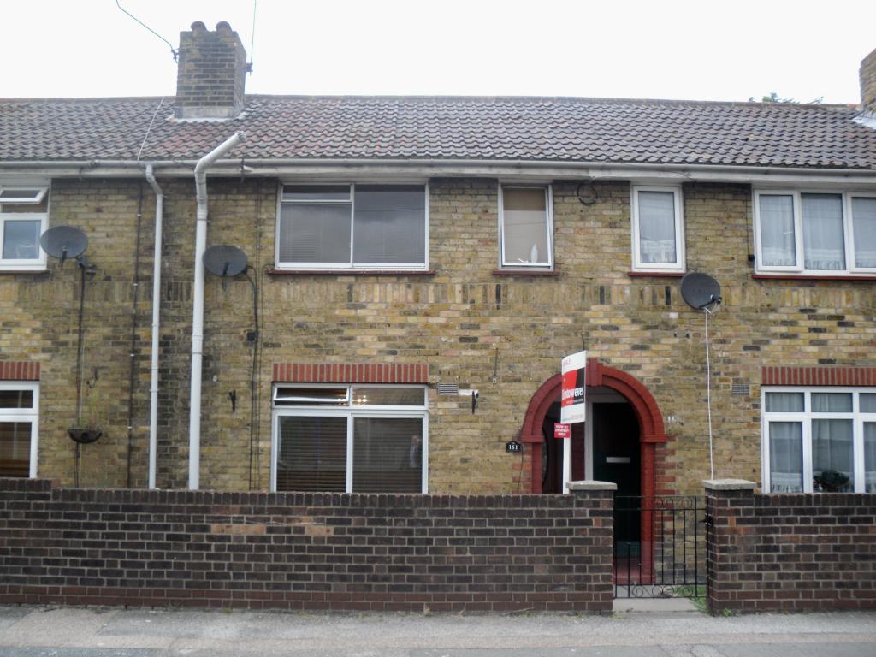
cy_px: 328
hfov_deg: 52.6
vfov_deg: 40.7
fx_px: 886
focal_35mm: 35
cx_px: 438
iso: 100
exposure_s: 1/90
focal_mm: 6.3
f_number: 3
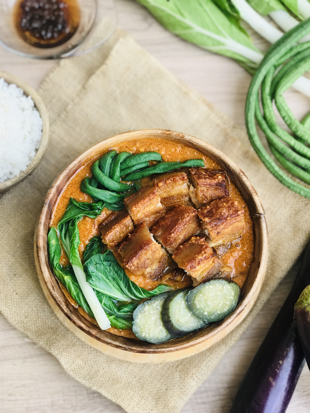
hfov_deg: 25.7
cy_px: 206
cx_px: 155
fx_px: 681
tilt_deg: -81.4
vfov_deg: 33.8
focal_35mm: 57
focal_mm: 6.6
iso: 32
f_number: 2.8
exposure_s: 1/120
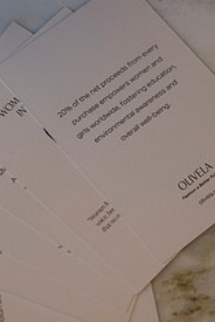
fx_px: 1538
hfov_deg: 8.0
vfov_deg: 11.9
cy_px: 121
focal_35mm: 172
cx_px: 44
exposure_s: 1/160
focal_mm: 90
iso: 1400
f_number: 3.2
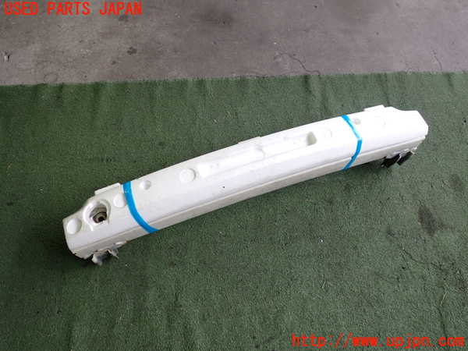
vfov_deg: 46.8
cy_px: 176
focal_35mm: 30
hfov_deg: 60.0
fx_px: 406
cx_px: 234
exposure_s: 1/100
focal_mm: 5.4
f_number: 2.3
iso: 200
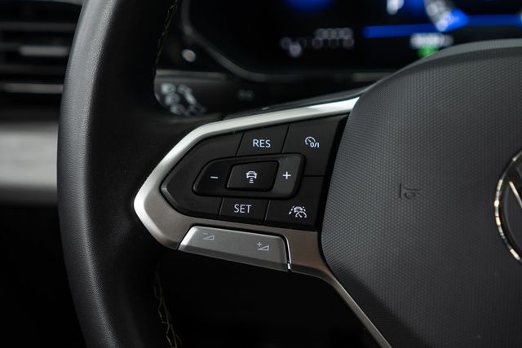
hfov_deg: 46.4
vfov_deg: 31.9
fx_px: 609
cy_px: 174
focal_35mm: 42
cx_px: 261
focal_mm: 28
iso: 640
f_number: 3.2
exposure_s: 1/50
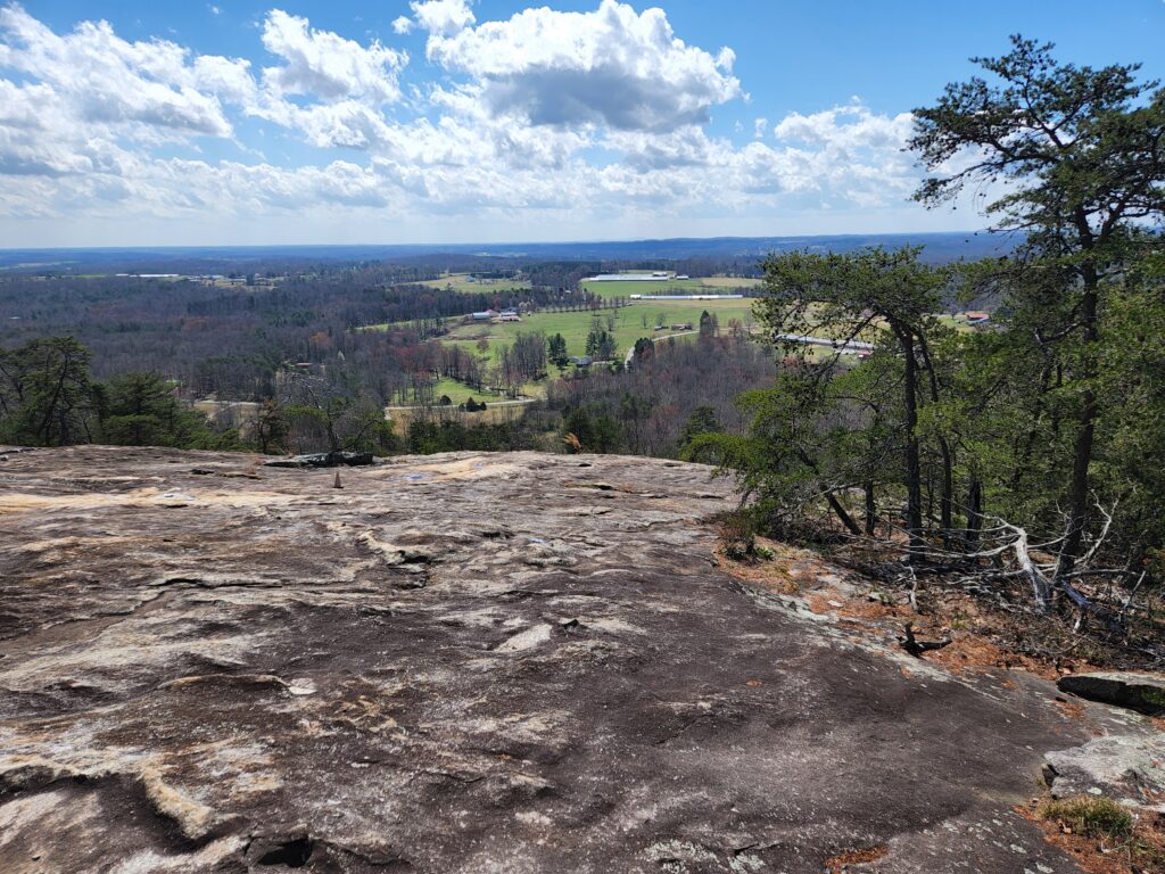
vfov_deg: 58.9
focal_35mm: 23
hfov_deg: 73.9
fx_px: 774
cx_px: 582
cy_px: 437
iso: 20
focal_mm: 5.4
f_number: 1.8
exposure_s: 1/1983
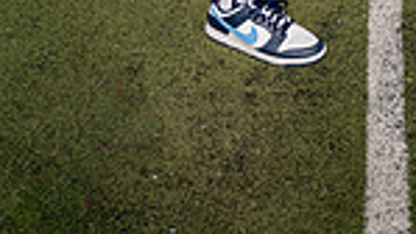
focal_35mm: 95
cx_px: 352
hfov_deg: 22.1
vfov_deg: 10.5
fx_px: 1048
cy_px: -368
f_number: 4
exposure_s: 1/1250
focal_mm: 30
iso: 100
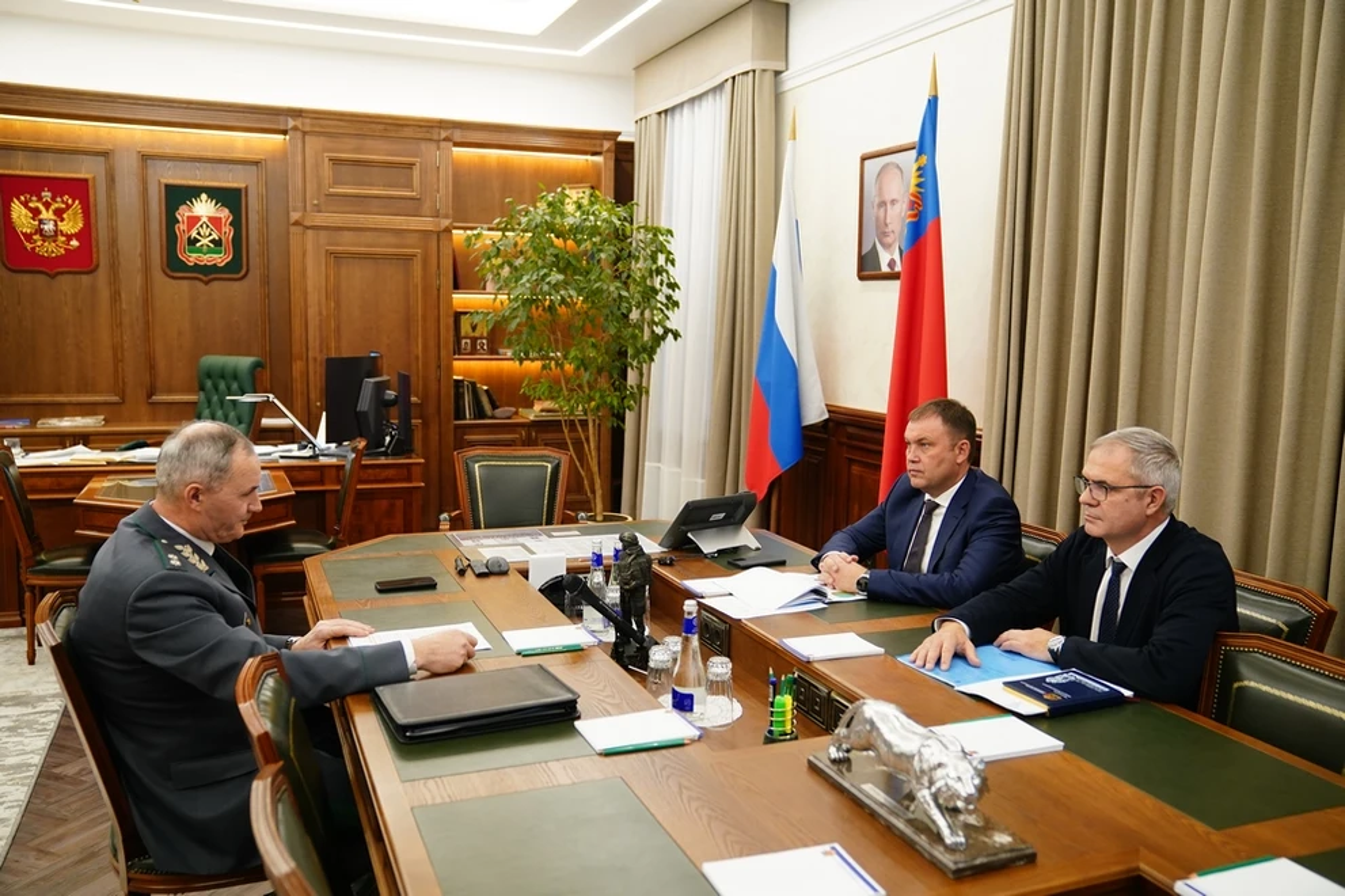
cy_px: 448
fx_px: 1083
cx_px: 672
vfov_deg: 44.9
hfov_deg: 63.7
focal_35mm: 29
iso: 2000
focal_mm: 29
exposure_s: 1/500
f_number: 2.8
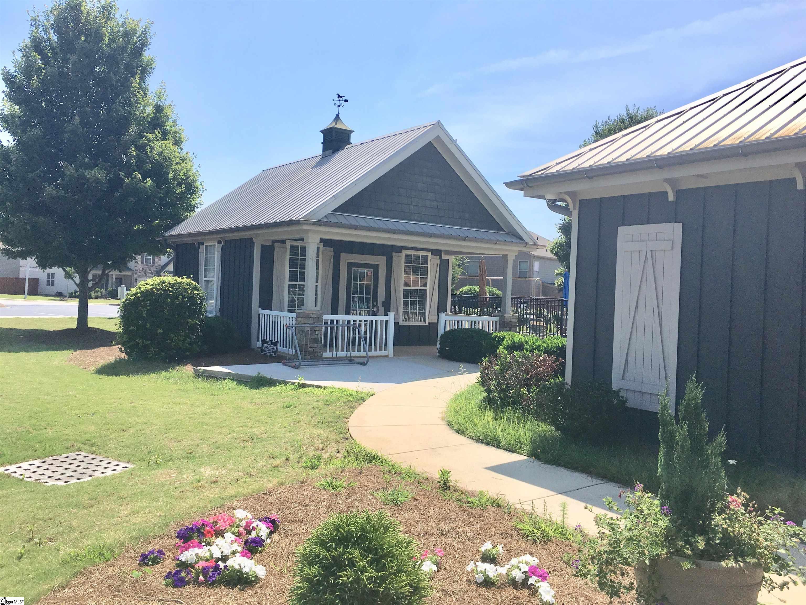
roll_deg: -2.3
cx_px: 403
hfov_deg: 61.7
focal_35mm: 29
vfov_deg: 48.2
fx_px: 675
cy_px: 302
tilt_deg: -0.9
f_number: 2.2
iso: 25
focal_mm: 4.15
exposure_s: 1/2849
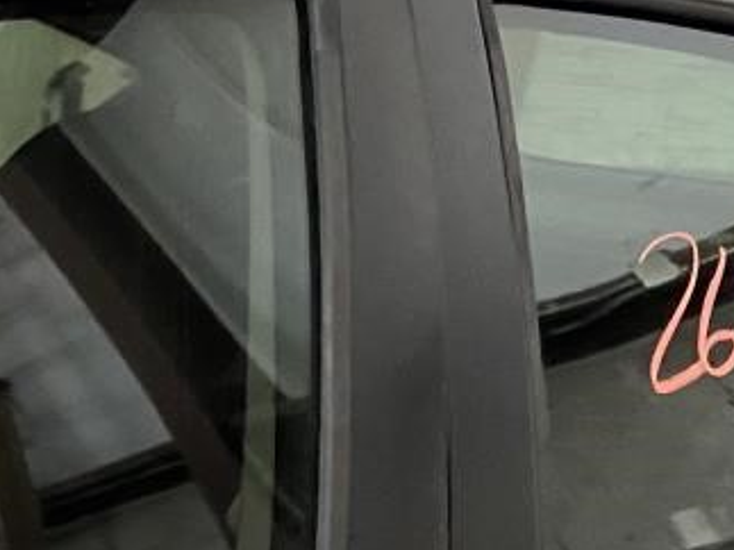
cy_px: 559
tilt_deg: -12.3
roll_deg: +2.6
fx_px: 2183
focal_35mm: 103
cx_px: -586
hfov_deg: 16.1
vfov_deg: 14.1
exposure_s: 1/60
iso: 200
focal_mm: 4.25
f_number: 1.8
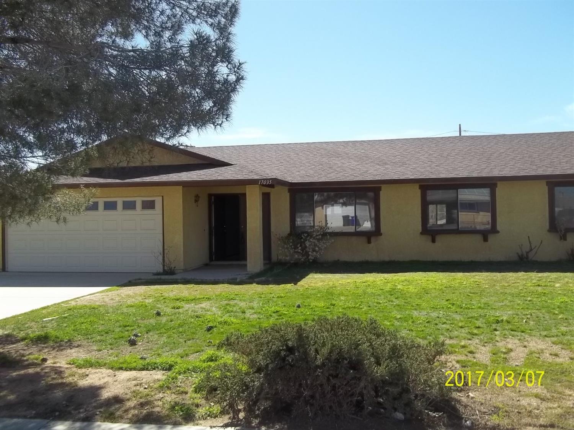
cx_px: 287
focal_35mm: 32
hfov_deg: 56.8
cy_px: 215
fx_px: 530
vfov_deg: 44.1
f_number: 8.8
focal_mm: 5.7
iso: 64
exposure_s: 1/100
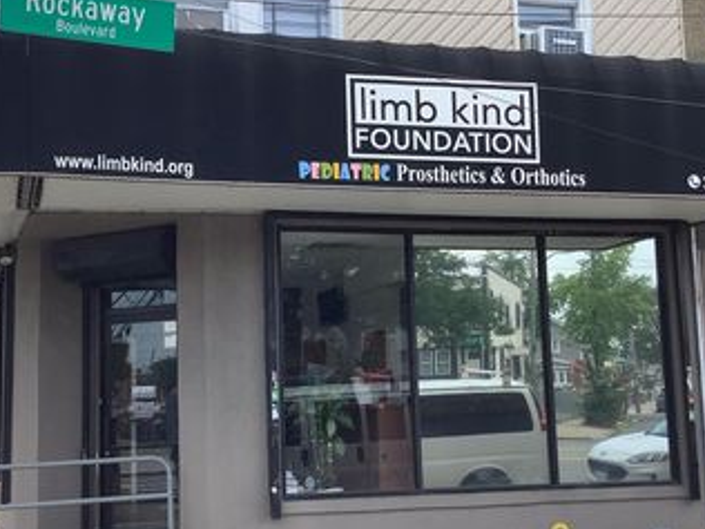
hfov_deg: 38.6
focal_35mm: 49
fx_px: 998
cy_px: 278
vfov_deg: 29.7
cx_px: 259
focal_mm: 3.3
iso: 25
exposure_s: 1/397
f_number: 2.4
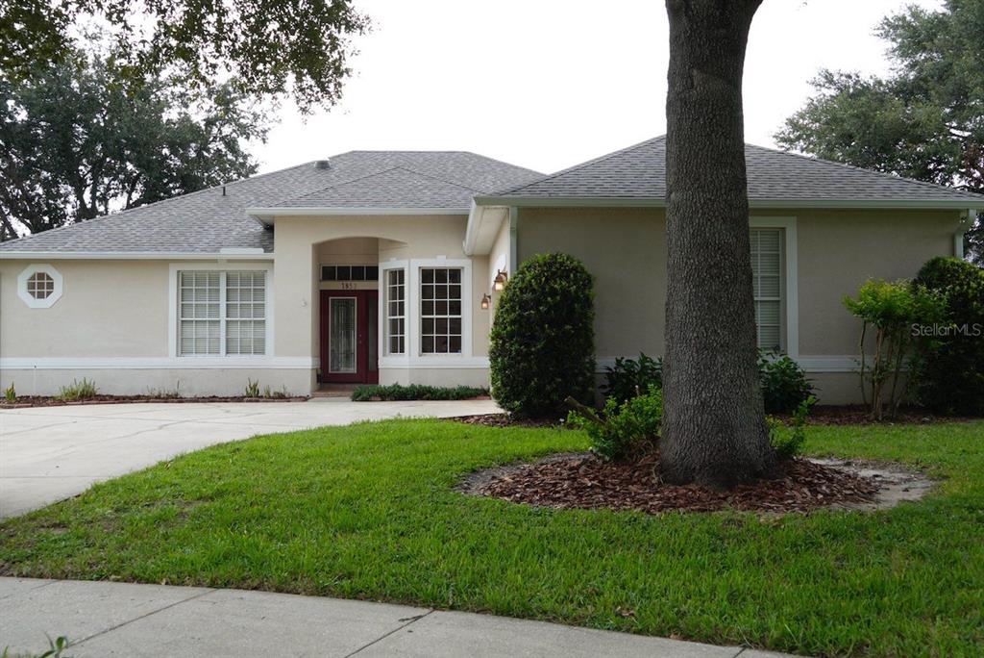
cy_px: 329
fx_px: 985
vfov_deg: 36.9
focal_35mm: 36
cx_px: 492
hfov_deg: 53.1
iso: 100
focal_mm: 24
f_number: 5.6
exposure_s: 1/60
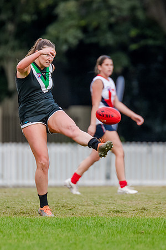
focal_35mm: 815
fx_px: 5633
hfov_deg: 1.7
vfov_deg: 2.5
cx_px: 59
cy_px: 109
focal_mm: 420
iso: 800
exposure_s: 1/1600
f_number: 4.5
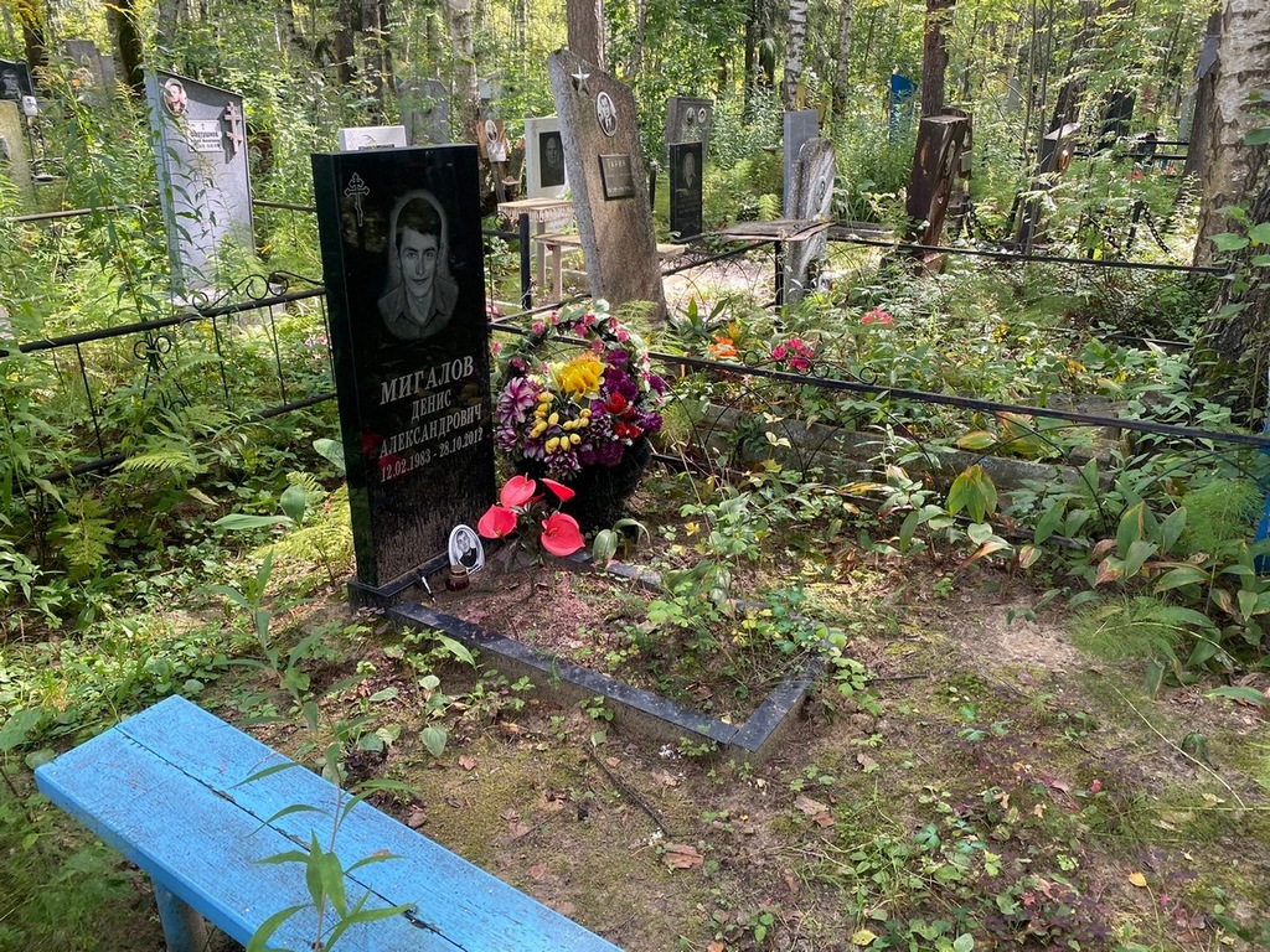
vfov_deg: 53.1
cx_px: 635
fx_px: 954
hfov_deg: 67.3
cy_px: 476
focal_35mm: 26
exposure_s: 1/122
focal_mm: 4.25
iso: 64
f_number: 1.8
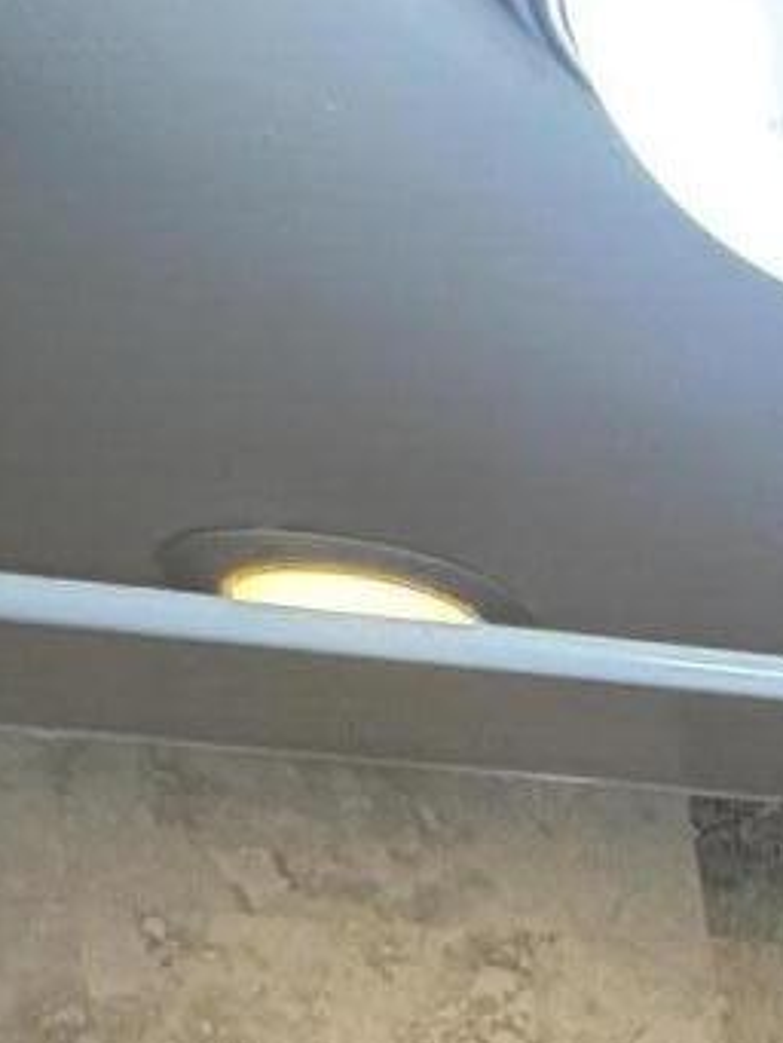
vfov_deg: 18.3
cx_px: 2214
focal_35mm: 82
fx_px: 2472
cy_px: 1921
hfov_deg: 11.8
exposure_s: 1/60
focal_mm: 2.22
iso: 200
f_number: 2.2
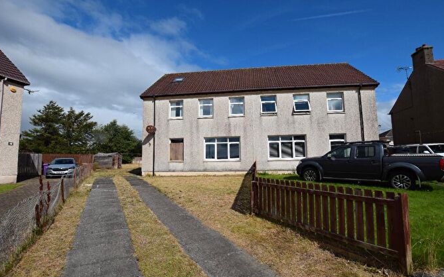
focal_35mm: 16
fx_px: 194
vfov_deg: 71.2
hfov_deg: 97.8
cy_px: 144
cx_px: 228
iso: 200
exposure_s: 1/400
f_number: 10
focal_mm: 10
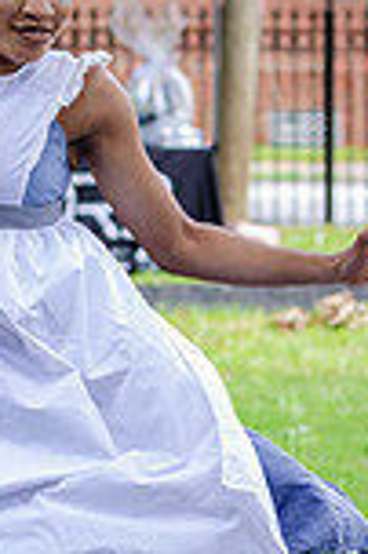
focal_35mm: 310
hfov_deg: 4.4
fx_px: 4764
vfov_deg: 6.6
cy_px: 452
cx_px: 0
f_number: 4
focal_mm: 70
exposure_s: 1/640
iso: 400
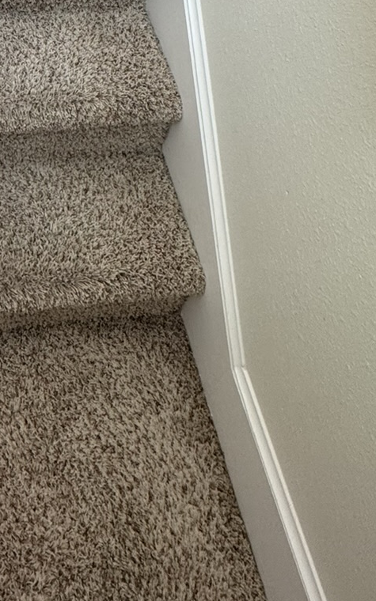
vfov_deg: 38.9
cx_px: -14
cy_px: -85
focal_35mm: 40
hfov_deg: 29.5
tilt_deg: -40.4
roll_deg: -2.9
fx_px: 656
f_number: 2.2
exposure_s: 1/99
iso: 160
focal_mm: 2.22
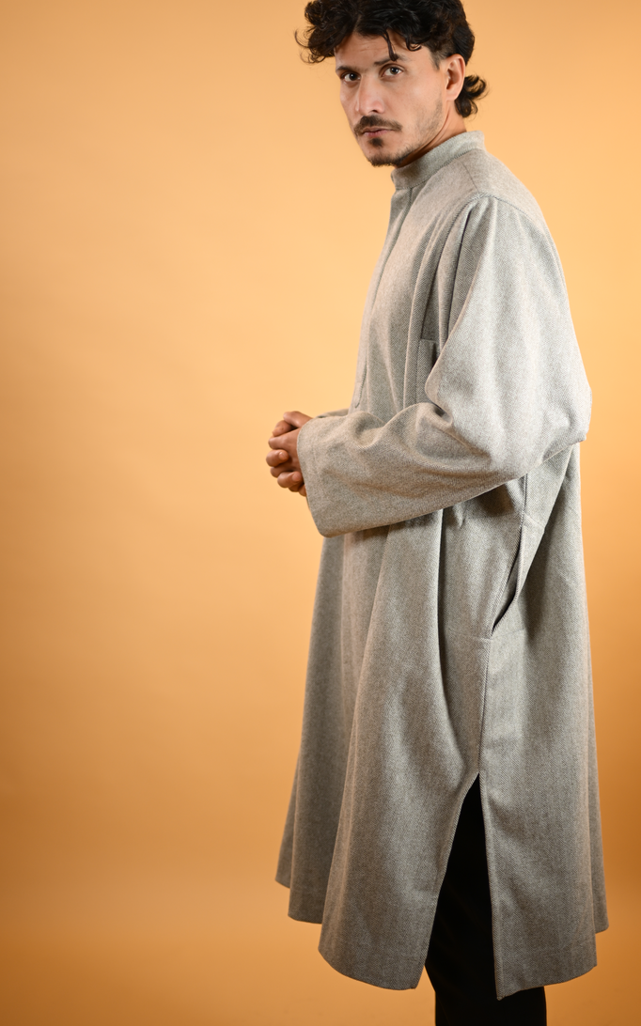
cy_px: 477
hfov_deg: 20.6
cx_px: 414
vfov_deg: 32.5
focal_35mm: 63
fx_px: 1762
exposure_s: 1/200
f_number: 1.4
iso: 160
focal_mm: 50
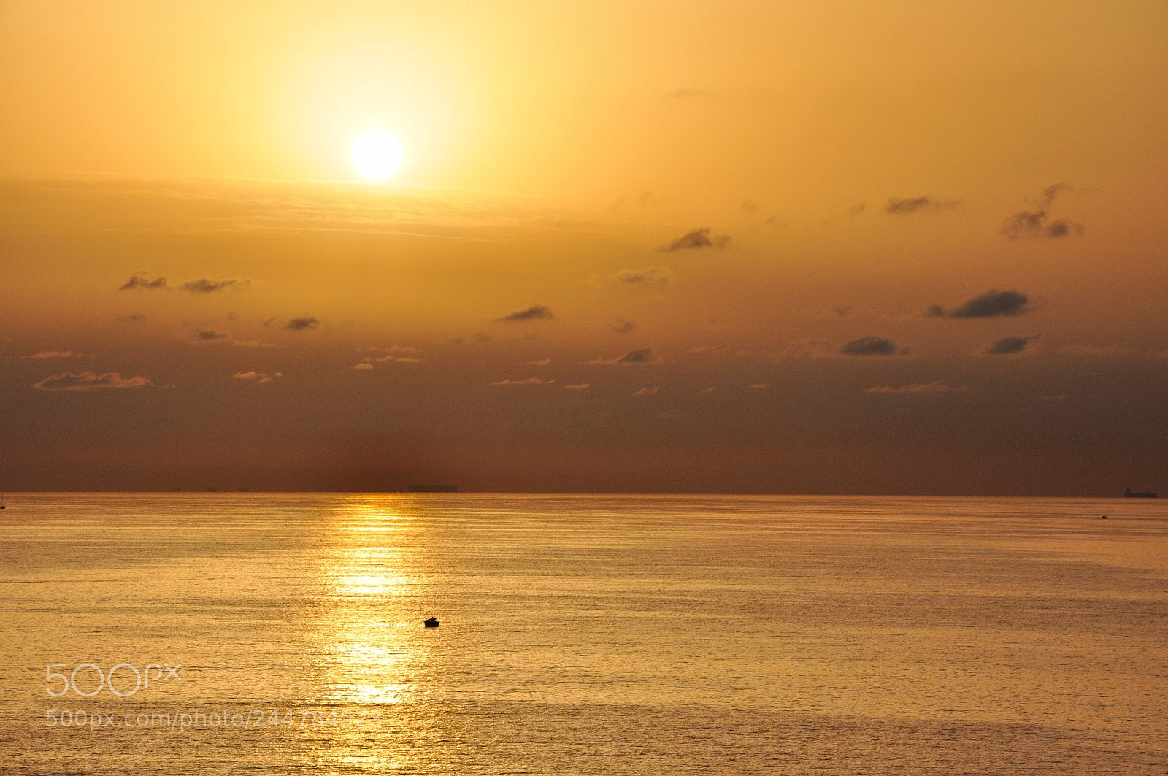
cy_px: 388
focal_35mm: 158
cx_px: 584
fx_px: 5104
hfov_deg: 13.1
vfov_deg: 8.7
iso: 200
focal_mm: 105
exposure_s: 1/1000
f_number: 13
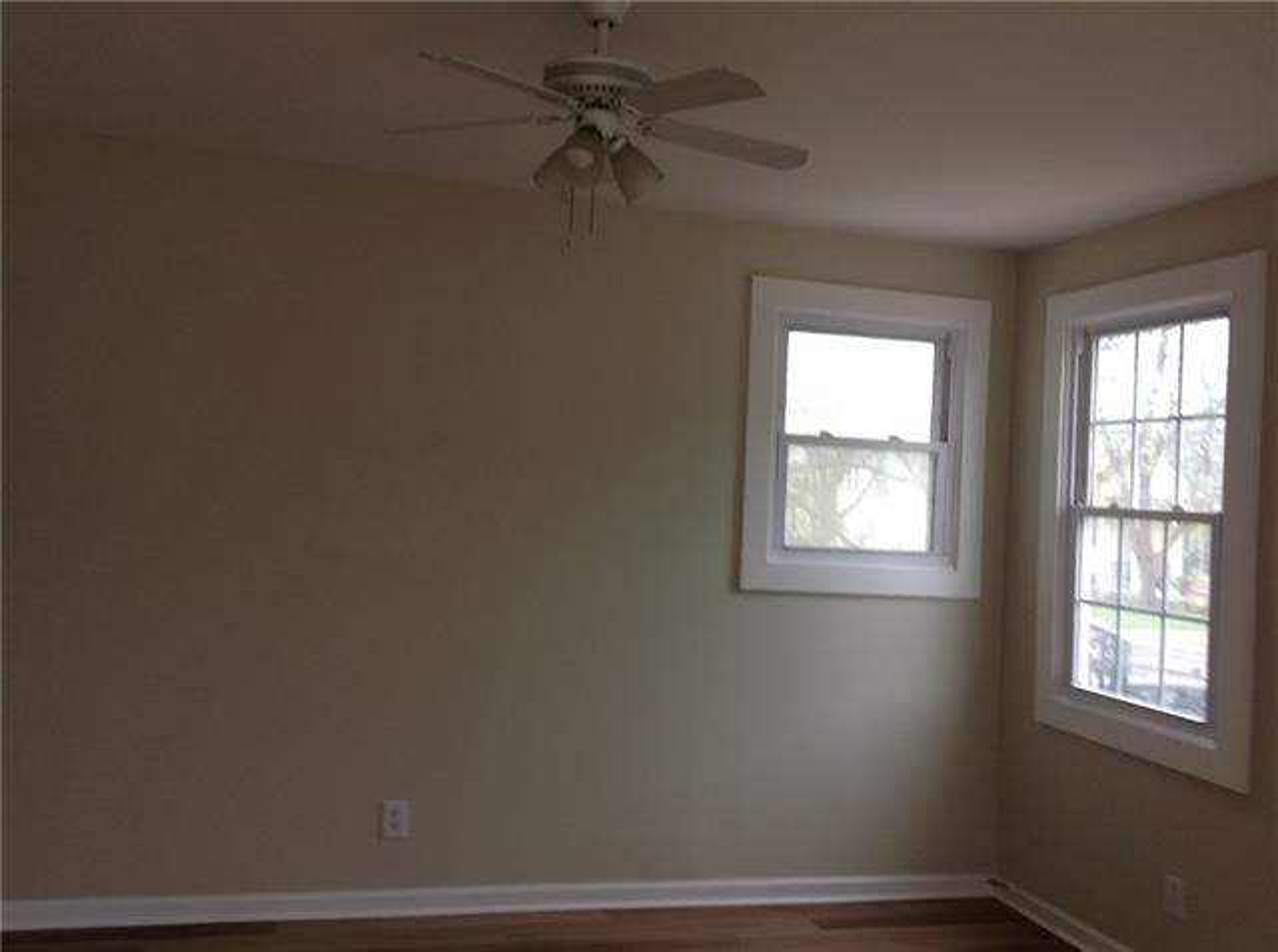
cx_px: 639
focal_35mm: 35
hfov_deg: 52.7
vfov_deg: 40.5
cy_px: 476
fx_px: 1289
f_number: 2.4
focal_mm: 4.28
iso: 50
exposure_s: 1/30
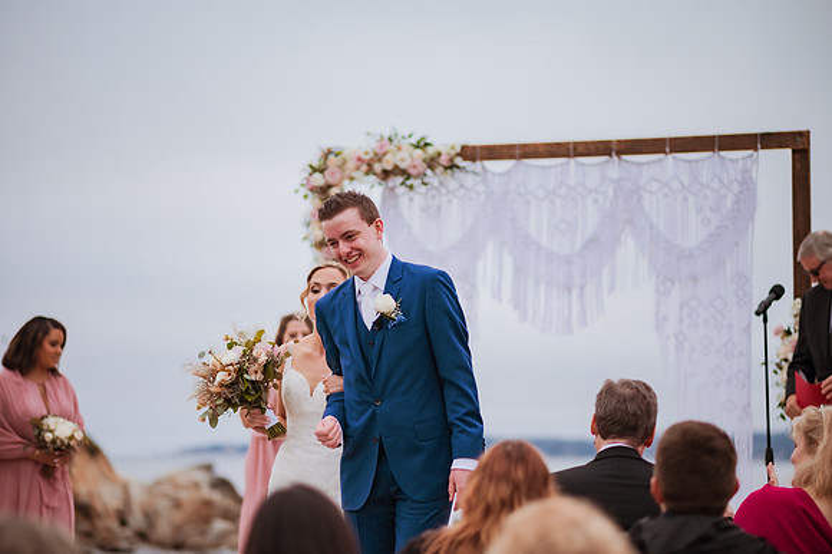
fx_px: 1963
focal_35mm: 85
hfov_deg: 23.9
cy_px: 277
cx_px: 416
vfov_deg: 16.1
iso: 200
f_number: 1.8
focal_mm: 85
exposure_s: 1/3200
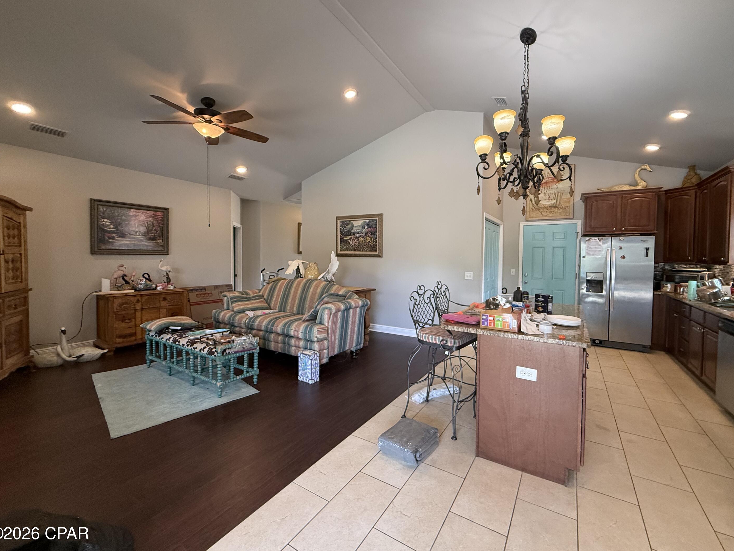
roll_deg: -0.5
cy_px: 265
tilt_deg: -1.3
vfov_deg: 81.7
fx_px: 318
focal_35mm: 15
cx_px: 383
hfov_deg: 98.1
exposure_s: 1/120
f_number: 2.2
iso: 320
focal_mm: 2.22
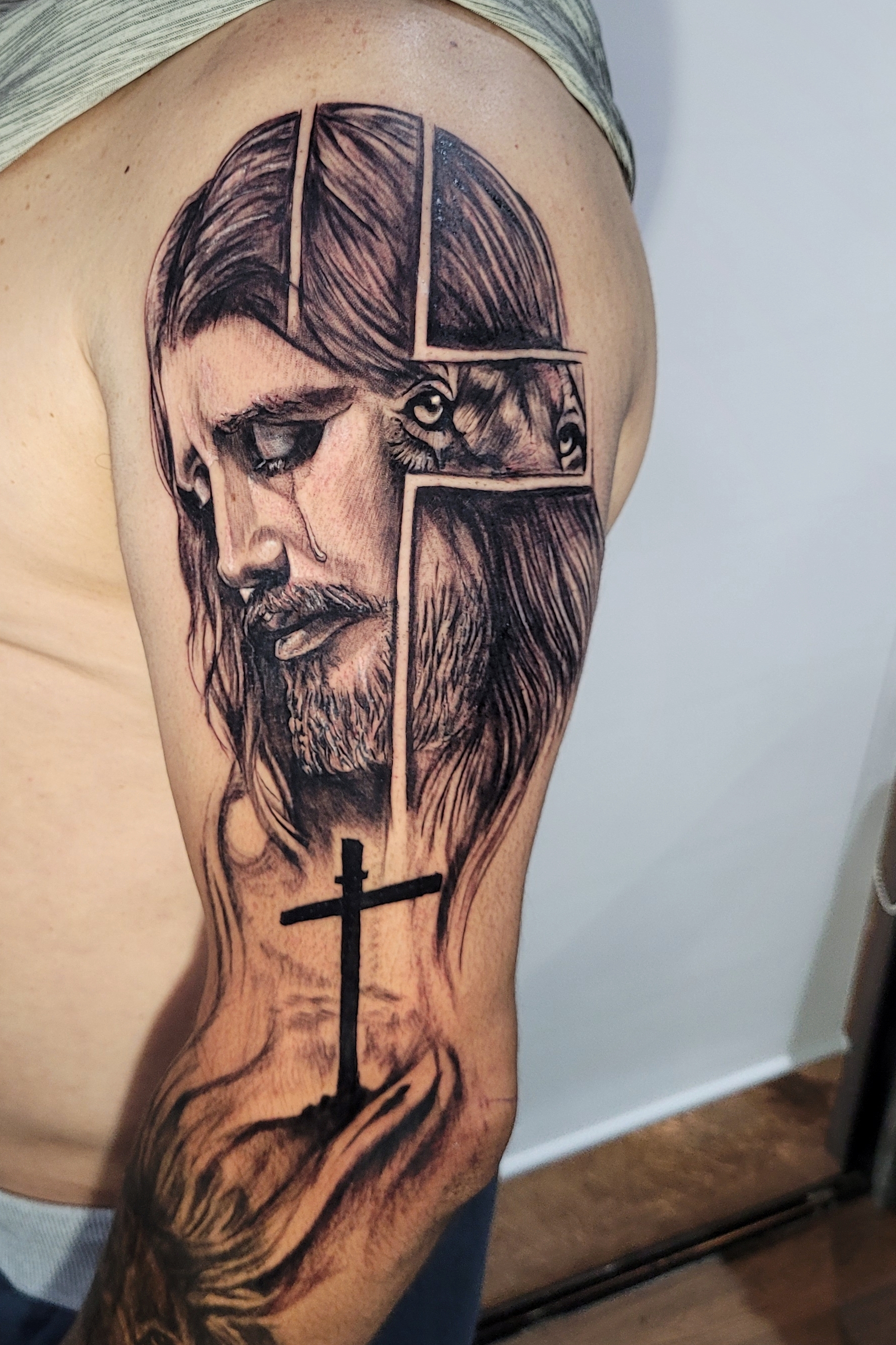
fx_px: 1046
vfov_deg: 65.5
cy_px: 664
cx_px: 399
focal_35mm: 28
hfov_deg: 46.3
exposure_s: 1/40
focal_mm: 5.4
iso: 200
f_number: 1.8
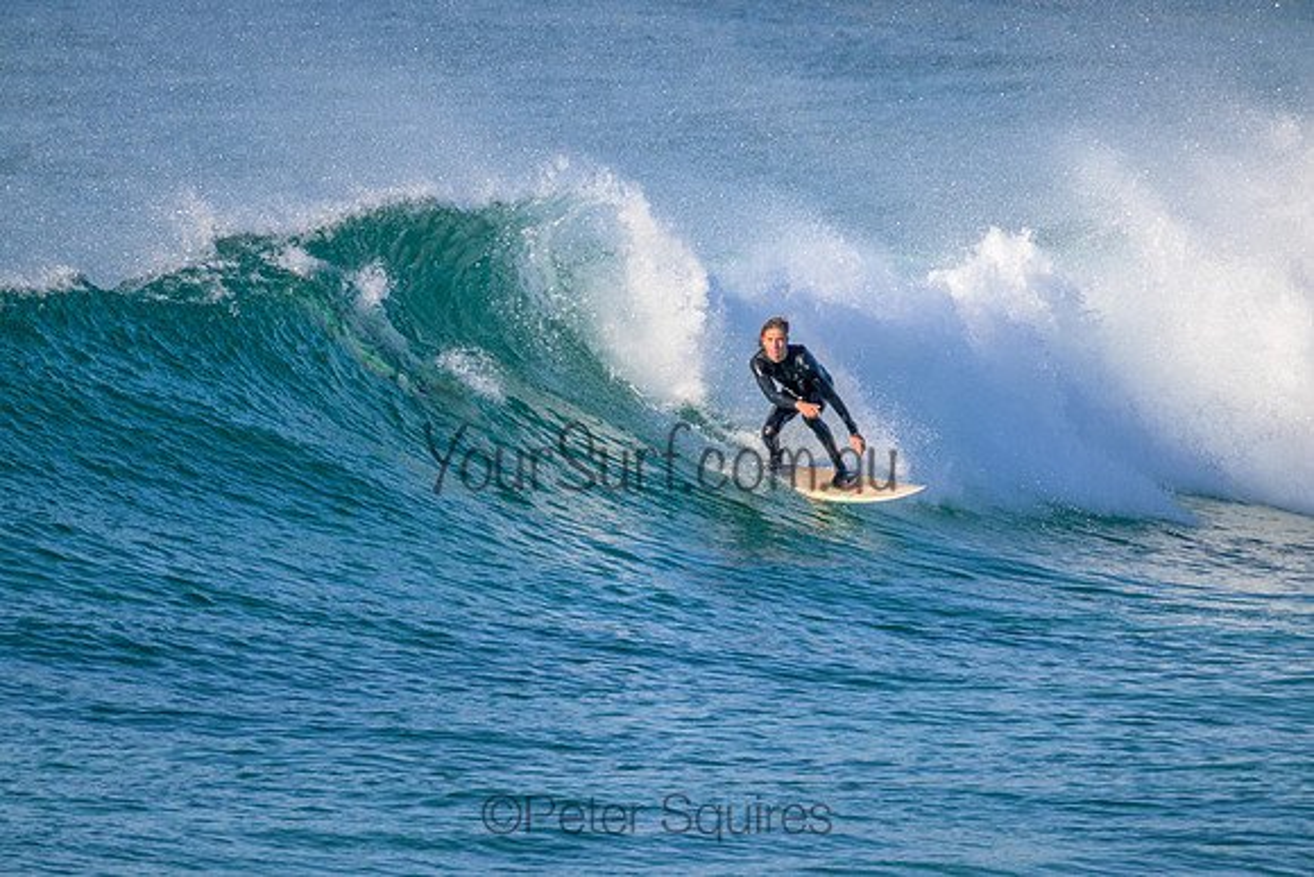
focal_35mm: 800
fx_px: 29205
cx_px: 657
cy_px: 438
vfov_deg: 1.7
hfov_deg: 2.6
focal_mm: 800
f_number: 11
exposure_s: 1/2000
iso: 2000
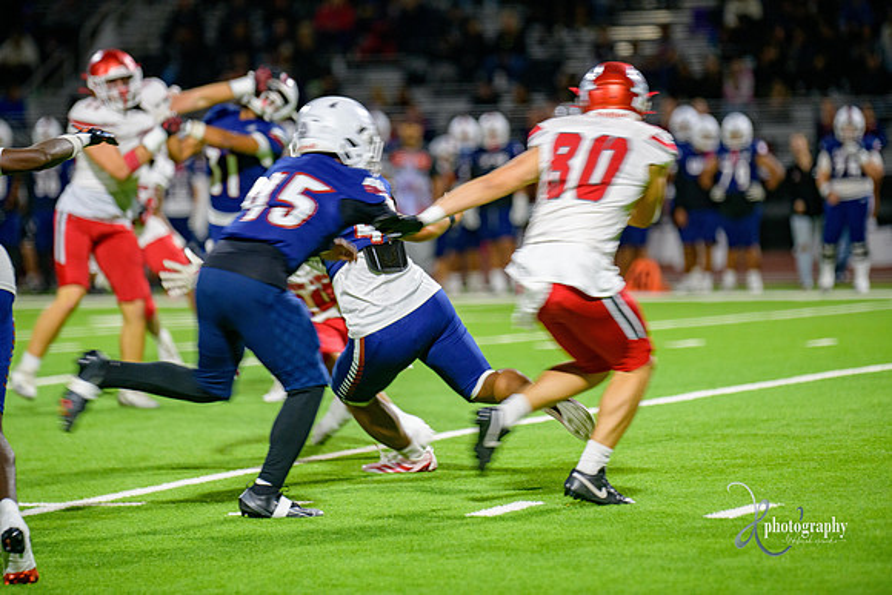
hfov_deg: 8.6
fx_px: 5948
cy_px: 298
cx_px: 446
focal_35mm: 240
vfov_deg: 5.7
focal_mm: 240
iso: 2000
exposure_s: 1/250
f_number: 2.8
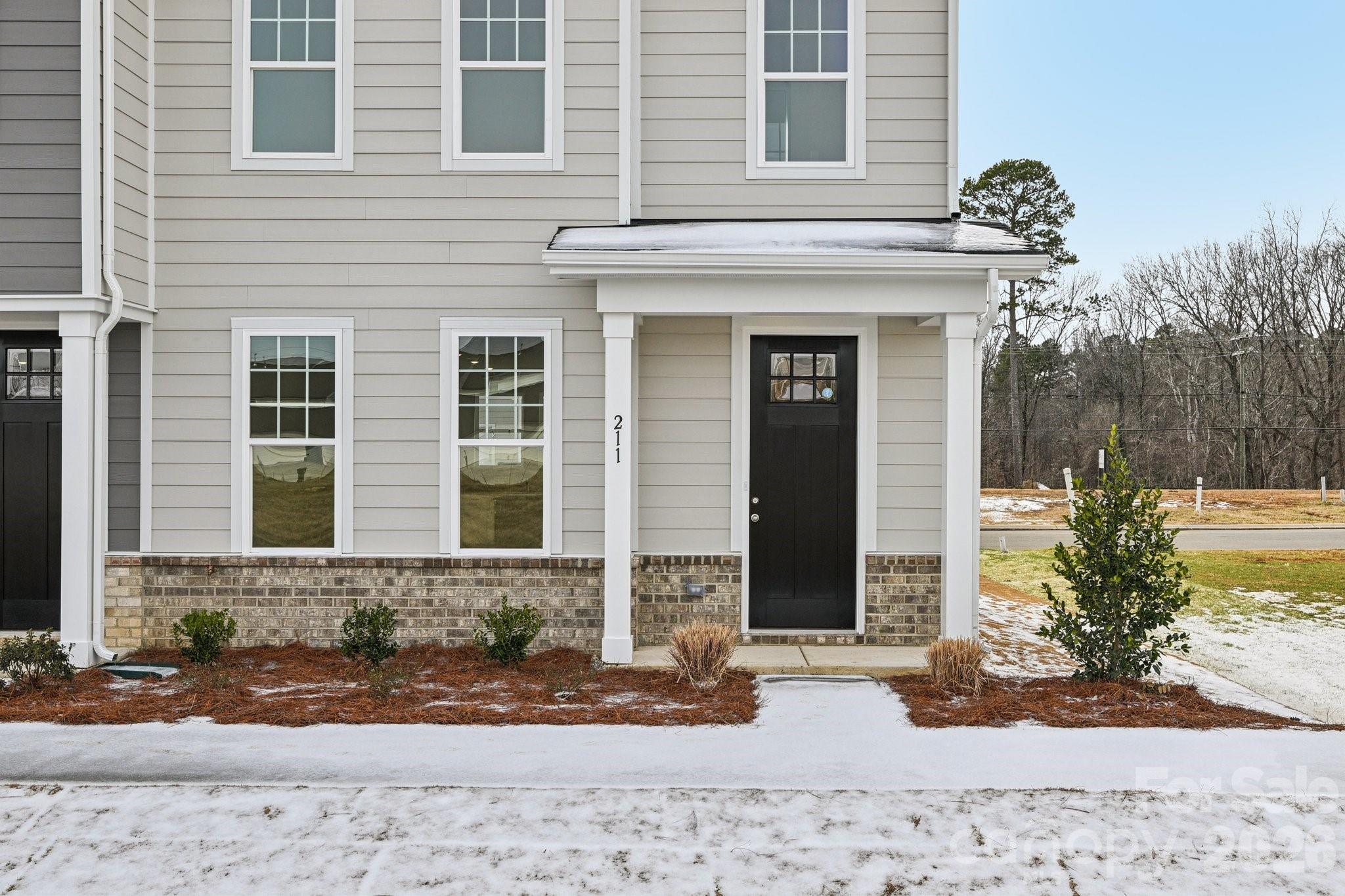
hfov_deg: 53.1
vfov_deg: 36.9
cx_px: 672
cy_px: 448
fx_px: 1345
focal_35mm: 36
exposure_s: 1/80
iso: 64
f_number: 8
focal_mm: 24
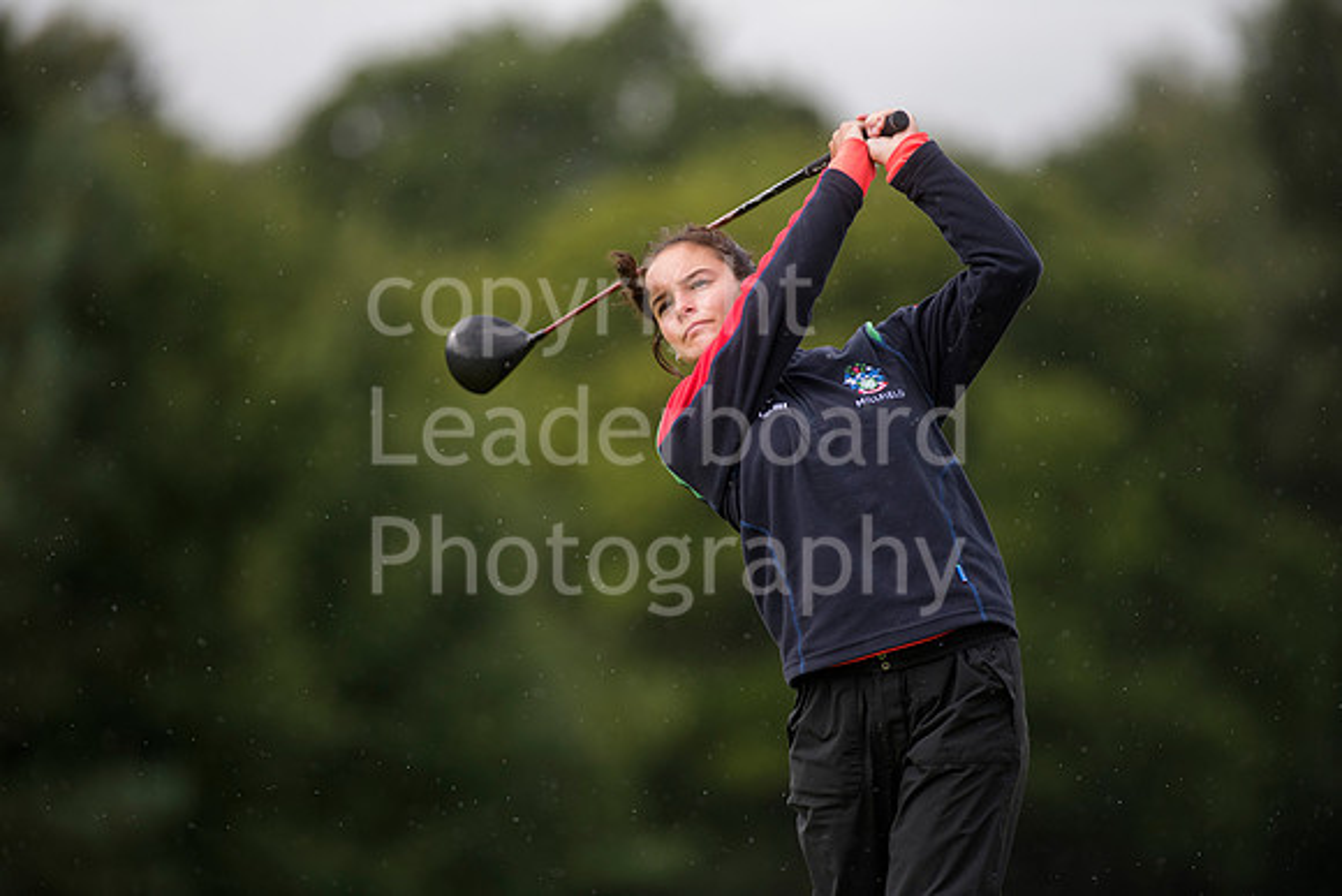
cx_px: 671
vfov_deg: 4.6
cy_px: 448
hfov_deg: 6.9
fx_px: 11185
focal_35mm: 300
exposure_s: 1/4000
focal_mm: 300
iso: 640
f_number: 4
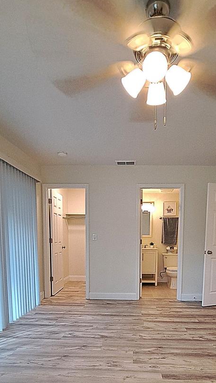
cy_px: 258
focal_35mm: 21
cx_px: 122
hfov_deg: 53.4
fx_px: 214
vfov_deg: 80.8
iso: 100
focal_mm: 1.74
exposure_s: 1/50
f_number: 2.2
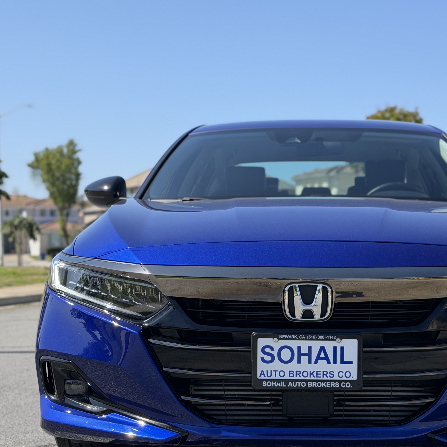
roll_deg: -0.4
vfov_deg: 24.6
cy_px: 275
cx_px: 305
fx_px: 1023
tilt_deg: -1.3
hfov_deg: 24.5
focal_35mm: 70
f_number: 1.78
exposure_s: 1/3226
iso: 80
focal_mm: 6.76
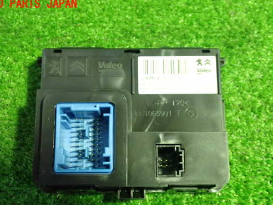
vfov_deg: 29.0
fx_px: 394
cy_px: 122
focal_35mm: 50
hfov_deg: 38.2
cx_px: 143
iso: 800
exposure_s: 1/30
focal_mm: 7.31
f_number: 2.8
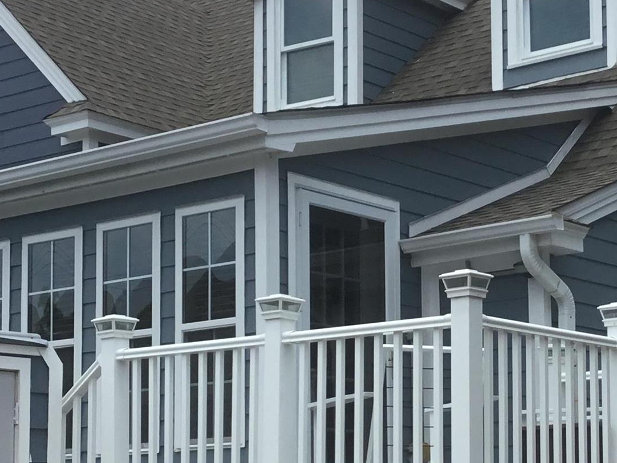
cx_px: 490
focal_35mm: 88
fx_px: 1569
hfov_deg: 22.0
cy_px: 358
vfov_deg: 16.7
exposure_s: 1/1773
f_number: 2.4
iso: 25
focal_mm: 3.3
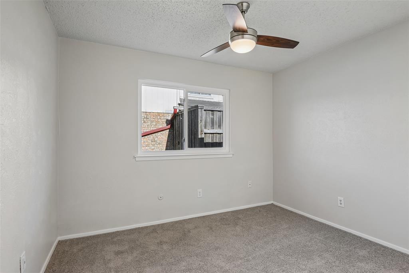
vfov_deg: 70.4
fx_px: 193
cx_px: 204
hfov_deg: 93.3
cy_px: 136
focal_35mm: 17
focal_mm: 17
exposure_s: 1/80
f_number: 8
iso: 400
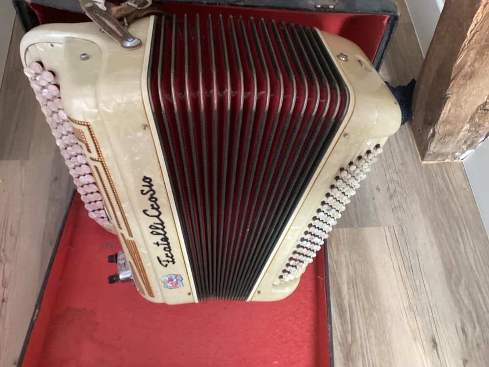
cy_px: 184
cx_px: 244
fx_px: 438
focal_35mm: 31
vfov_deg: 45.4
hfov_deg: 58.4
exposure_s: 1/40
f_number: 2.4
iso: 250
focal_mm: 3.3
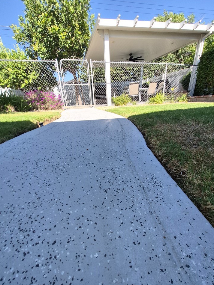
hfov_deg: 85.6
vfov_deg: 101.9
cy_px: 151
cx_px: 104
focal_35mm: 14
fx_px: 115
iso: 40
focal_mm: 1.74
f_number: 2.2
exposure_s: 1/972
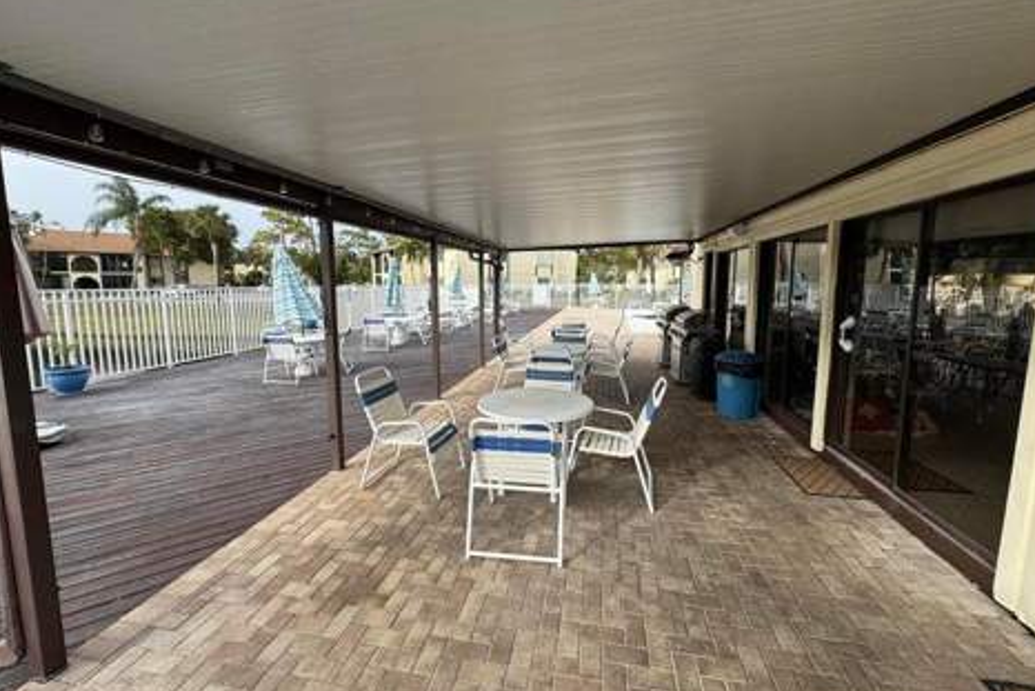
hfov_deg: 100.4
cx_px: 526
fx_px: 431
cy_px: 336
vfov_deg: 77.3
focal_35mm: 15
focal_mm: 2.22
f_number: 2.2
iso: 50
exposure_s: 1/1143
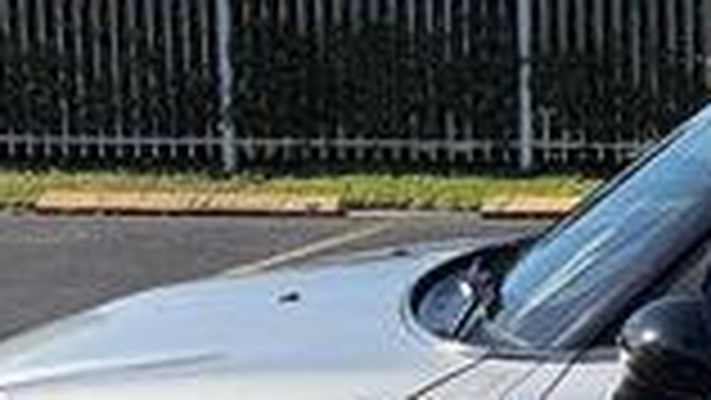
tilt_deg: -4.5
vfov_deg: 11.4
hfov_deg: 17.6
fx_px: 1999
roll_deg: -0.4
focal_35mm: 106
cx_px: 1134
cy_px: 171
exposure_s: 1/3279
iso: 80
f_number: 1.78
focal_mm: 6.76
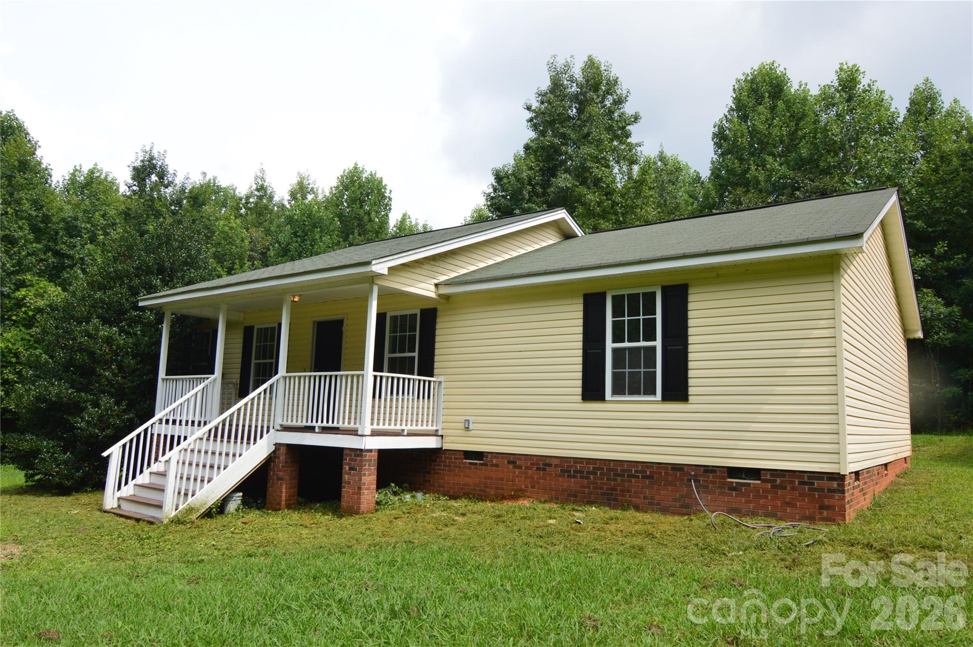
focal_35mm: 24
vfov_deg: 53.0
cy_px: 324
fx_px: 648
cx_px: 486
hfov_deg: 73.8
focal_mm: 16
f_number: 11
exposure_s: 1/400
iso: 400
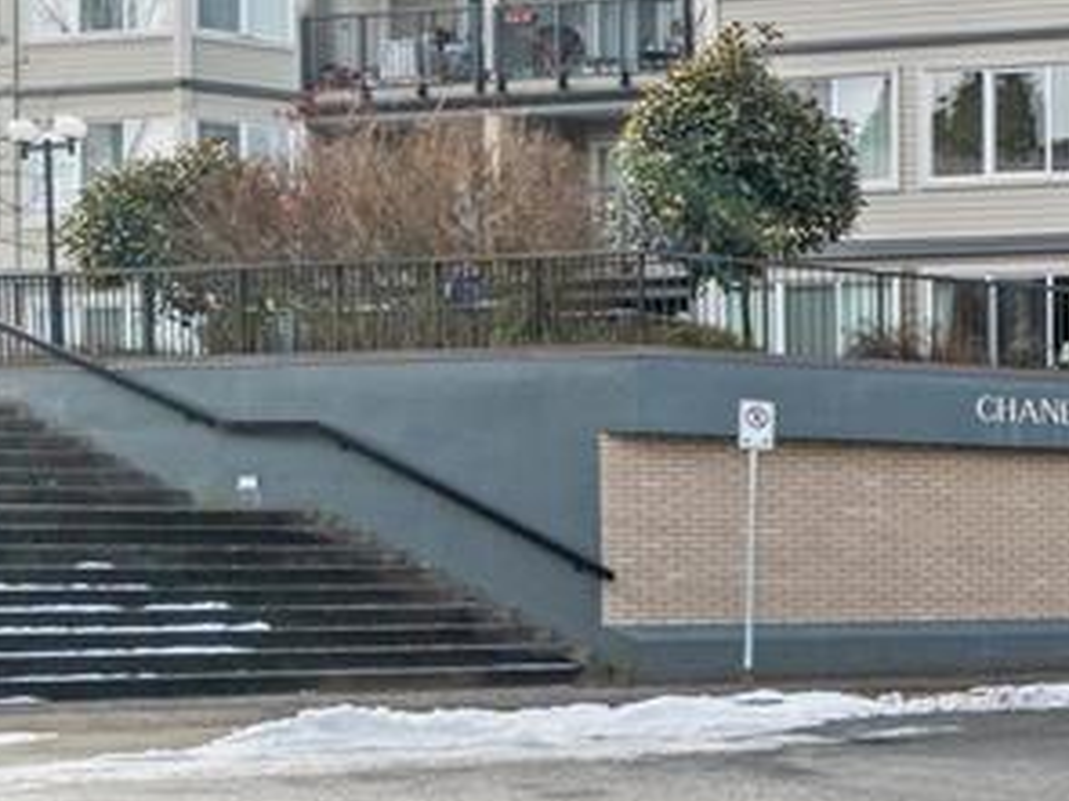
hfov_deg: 26.2
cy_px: 98
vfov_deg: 28.1
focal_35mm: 50
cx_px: 1652
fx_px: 1543
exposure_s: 1/320
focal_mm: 10
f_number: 8
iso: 200
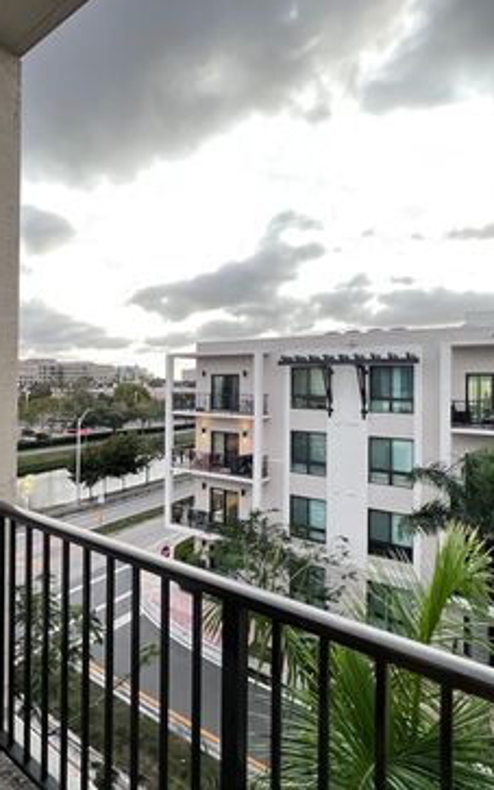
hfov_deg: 61.0
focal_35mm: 19
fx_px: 409
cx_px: 172
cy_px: 384
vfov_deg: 88.0
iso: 640
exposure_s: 1/60
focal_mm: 1.57
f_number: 1.8
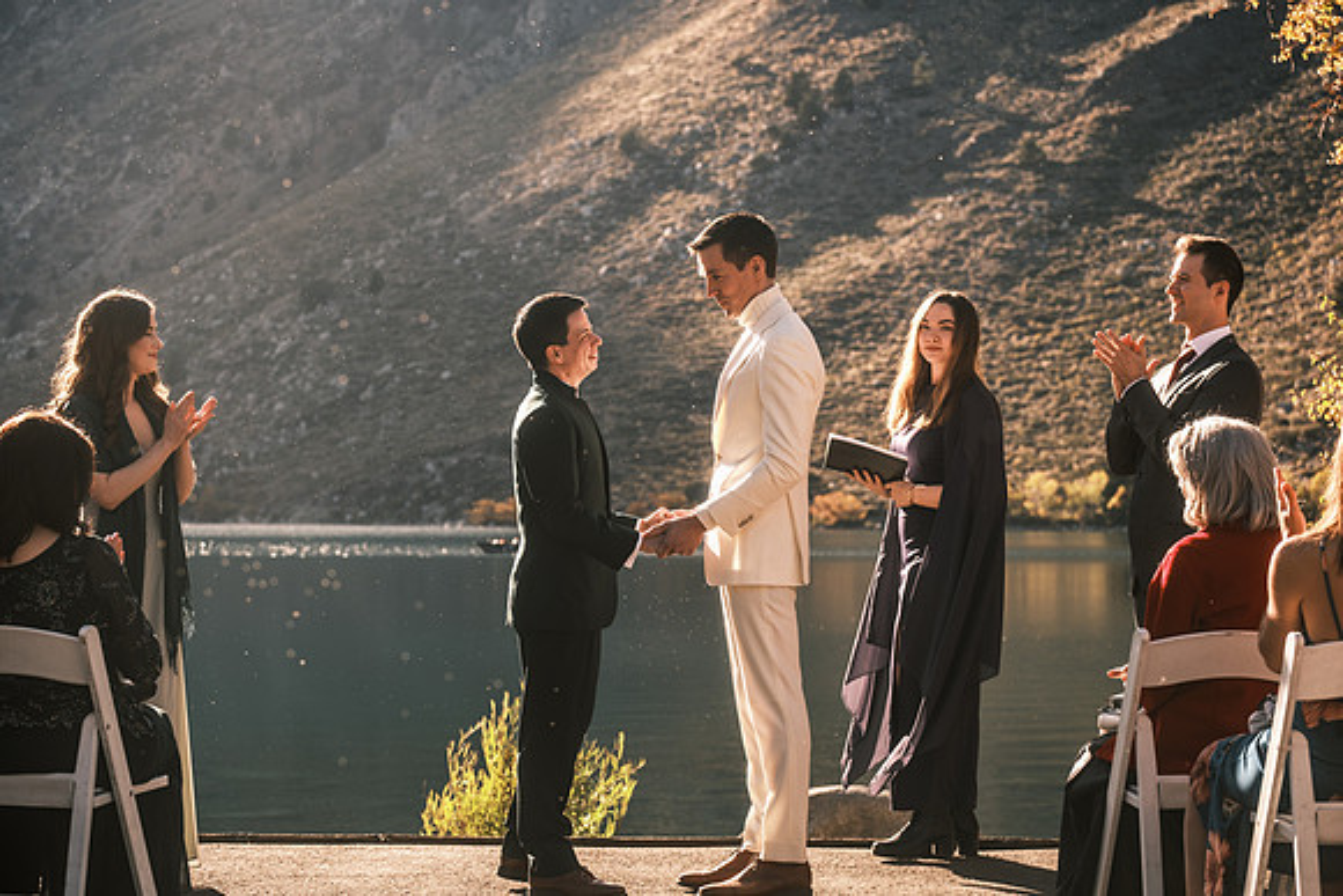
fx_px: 2798
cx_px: 672
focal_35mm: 75
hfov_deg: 27.0
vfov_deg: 18.2
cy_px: 448
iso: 200
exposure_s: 1/480
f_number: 3.6
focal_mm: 50
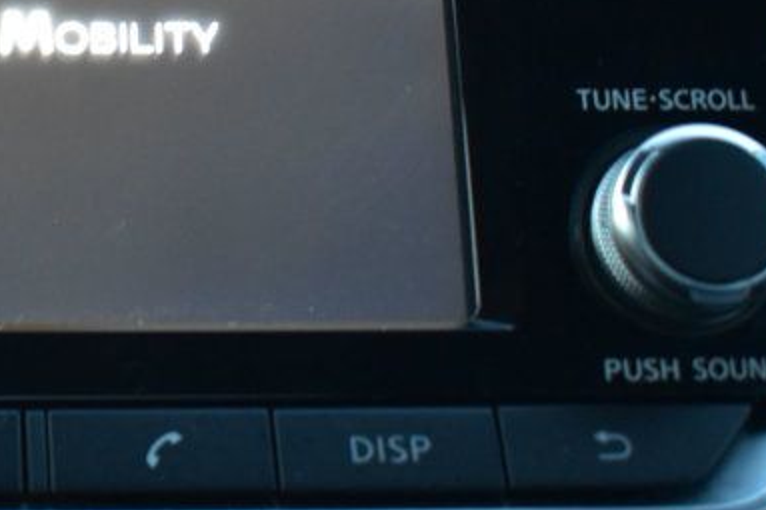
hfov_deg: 19.4
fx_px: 2134
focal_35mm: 100
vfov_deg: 13.6
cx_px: -108
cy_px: 124
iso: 1600
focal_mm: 25
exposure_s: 1/13
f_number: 4
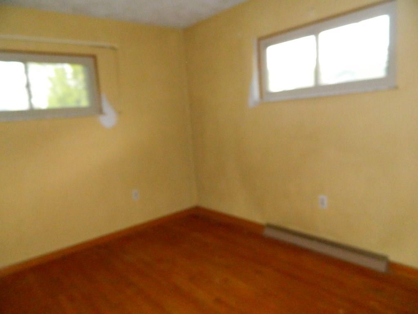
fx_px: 302
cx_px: 209
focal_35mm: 25
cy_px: 157
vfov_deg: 54.9
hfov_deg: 69.4
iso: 800
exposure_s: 1/30
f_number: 8.7
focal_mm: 4.5
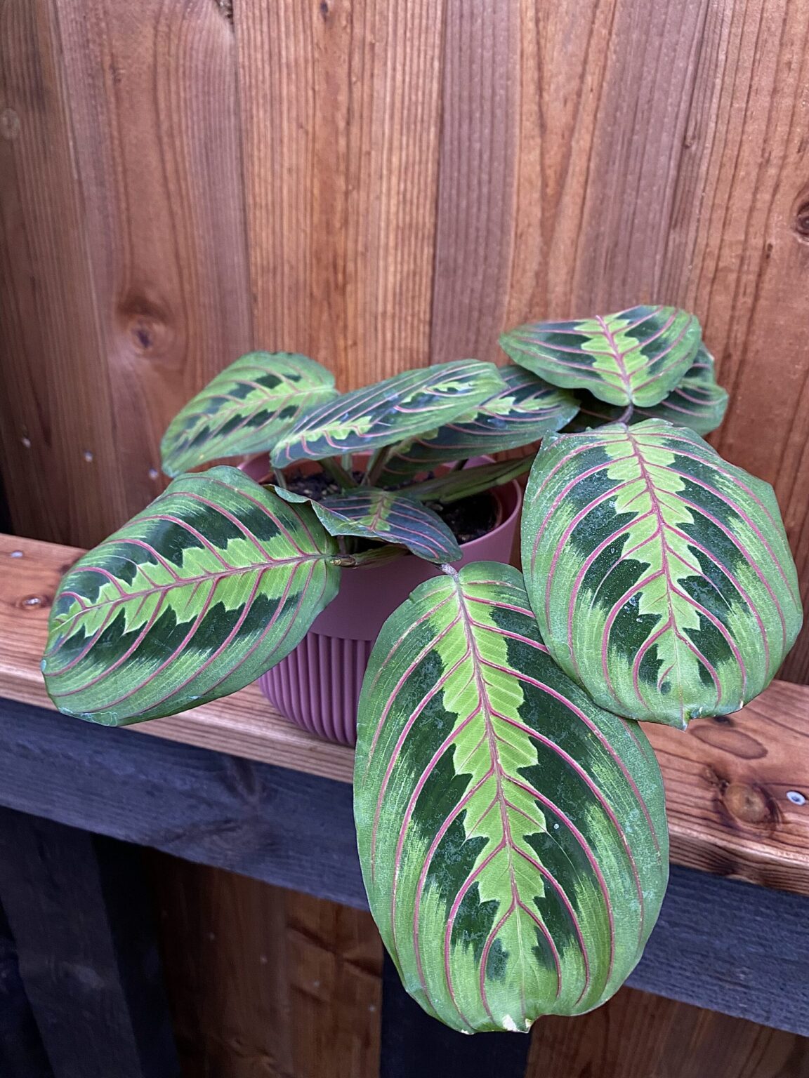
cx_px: 404
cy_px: 539
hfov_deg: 53.1
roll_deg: -1.8
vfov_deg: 67.3
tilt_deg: -28.9
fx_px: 810
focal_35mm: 26
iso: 125
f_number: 1.8
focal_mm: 4.25
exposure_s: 1/50
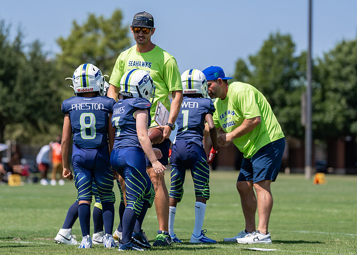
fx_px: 1915
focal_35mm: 189
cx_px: 154
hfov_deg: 10.6
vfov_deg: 7.6
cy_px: 131
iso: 100
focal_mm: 128
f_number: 2.8
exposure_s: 1/2000
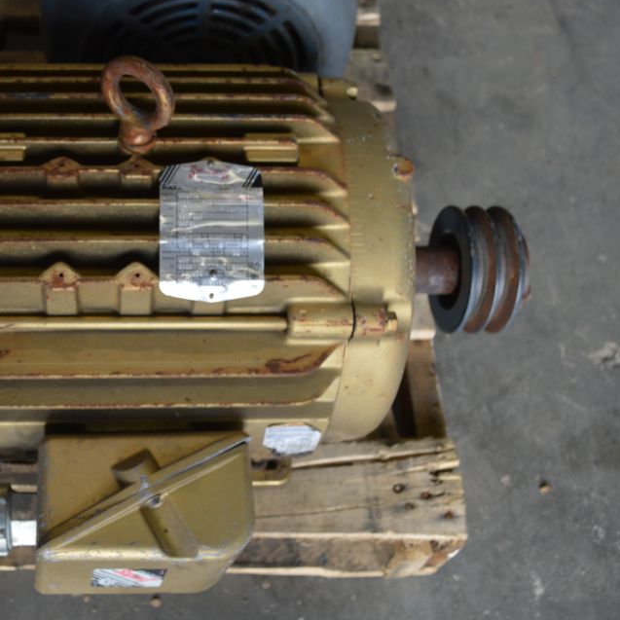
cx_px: 144
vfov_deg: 38.3
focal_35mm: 44
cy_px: 313
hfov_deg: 37.3
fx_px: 892
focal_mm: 22
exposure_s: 1/100
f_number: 5
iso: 400
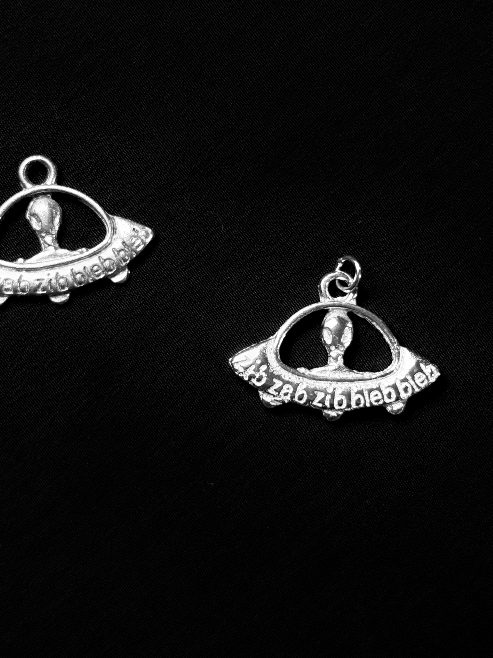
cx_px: 214
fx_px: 1557
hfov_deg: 18.0
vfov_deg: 23.8
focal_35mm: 82
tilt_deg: -83.2
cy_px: 298
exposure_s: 1/242
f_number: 1.78
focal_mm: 6.76
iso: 125
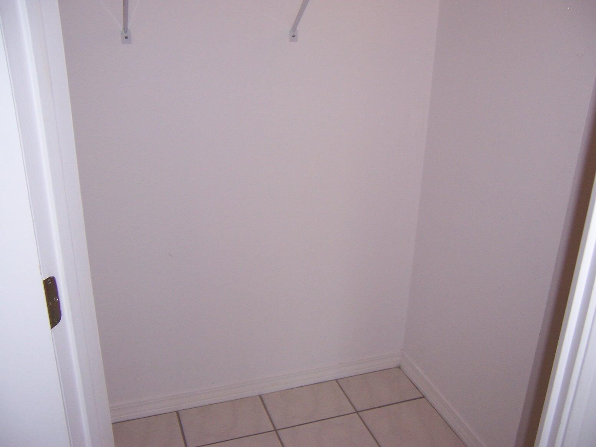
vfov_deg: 42.9
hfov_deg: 55.4
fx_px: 568
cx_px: 298
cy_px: 224
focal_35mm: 33
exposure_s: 1/60
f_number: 2.8
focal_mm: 5.5
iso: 140
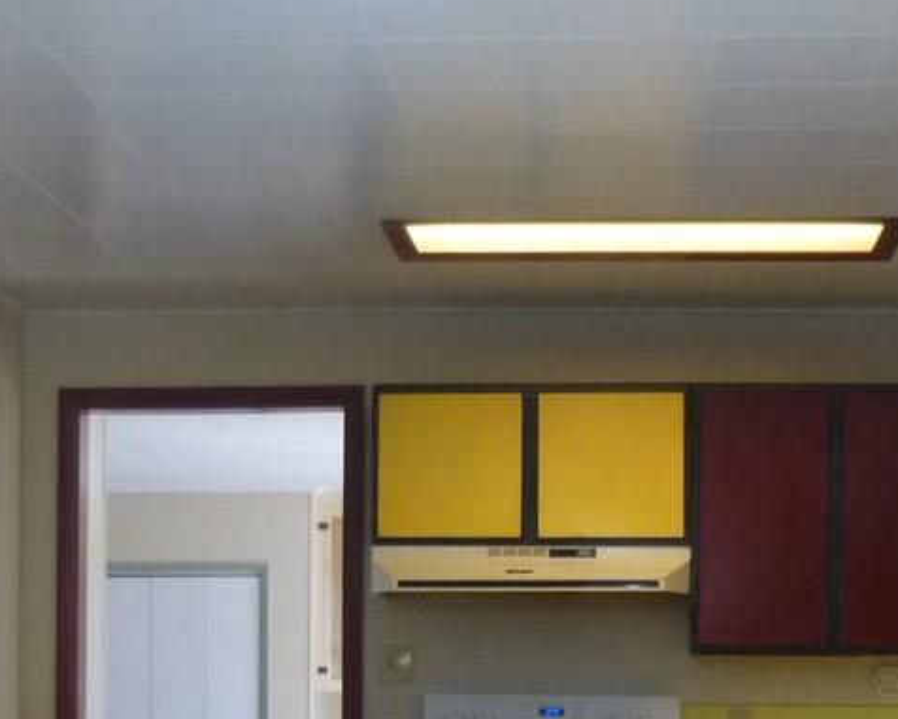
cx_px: 474
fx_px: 2180
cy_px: 710
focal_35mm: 82
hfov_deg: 23.3
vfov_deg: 18.3
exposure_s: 1/60
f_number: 3.1
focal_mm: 4.5
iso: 250
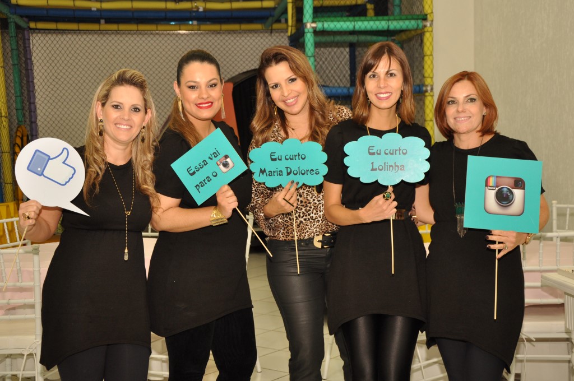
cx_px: 287
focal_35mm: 52
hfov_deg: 37.9
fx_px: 836
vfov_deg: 25.7
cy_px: 190
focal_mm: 35
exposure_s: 1/60
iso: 640
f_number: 5.6
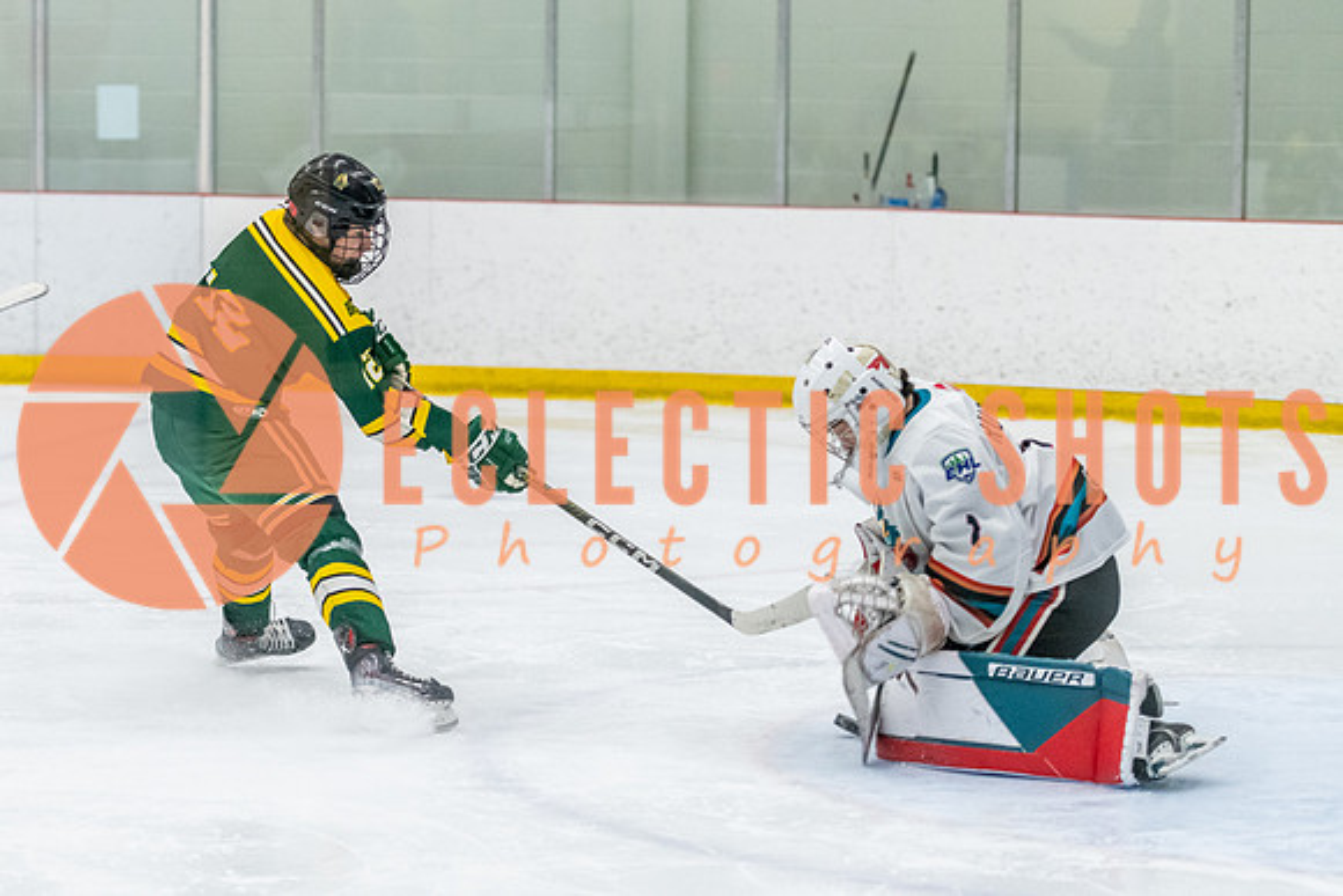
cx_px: 350
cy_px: 400
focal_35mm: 128
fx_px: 4793
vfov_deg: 10.7
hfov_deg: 15.9
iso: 4000
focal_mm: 86
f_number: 2.8
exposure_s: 1/800
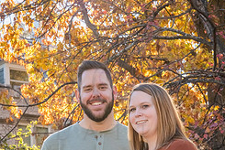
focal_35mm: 132
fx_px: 826
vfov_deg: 10.3
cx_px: 117
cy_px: 165
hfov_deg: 15.5
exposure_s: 1/160
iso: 640
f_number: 18
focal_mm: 72
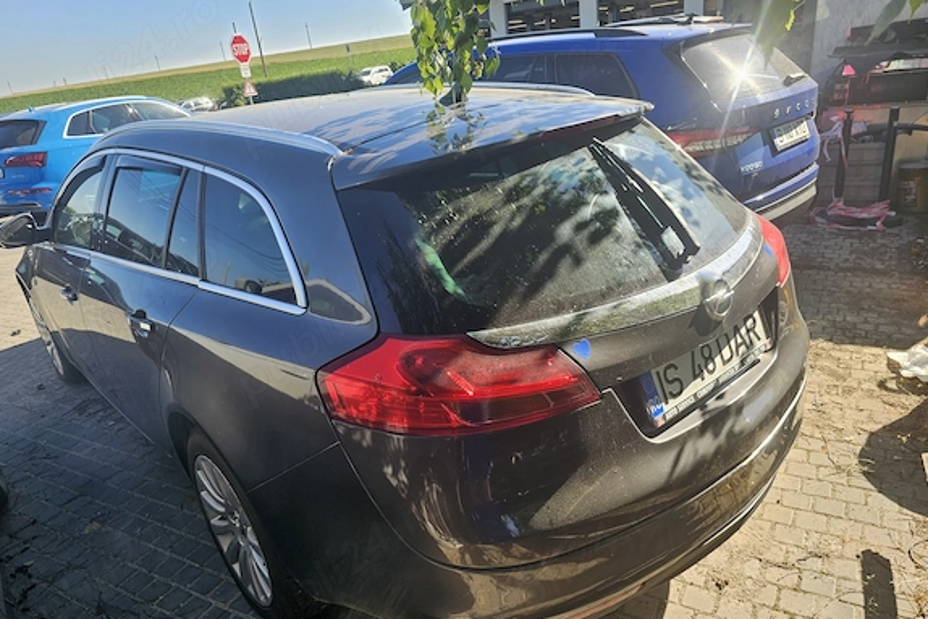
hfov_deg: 71.5
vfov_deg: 51.2
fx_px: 645
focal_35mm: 25
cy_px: 338
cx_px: 454
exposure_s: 1/212
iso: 10
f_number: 1.7
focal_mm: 6.3
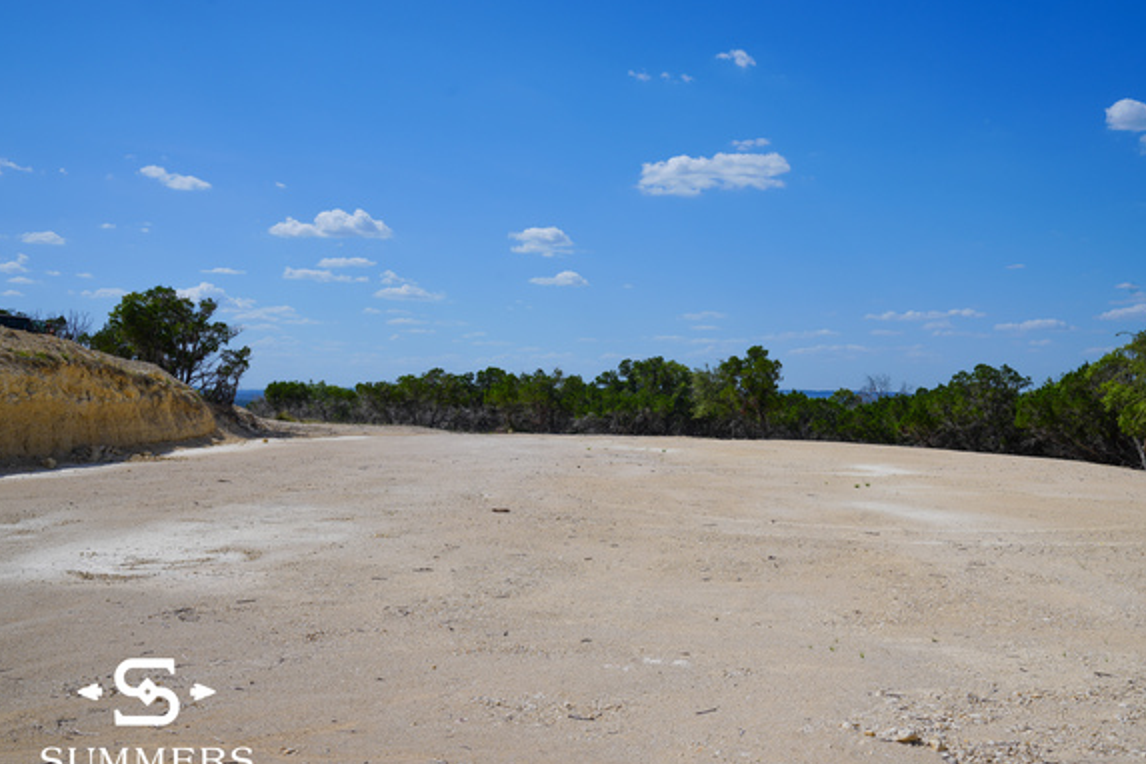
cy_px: 415
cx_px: 628
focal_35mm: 38
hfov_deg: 50.6
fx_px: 1210
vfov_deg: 35.0
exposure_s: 1/400
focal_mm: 34
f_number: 10
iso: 100
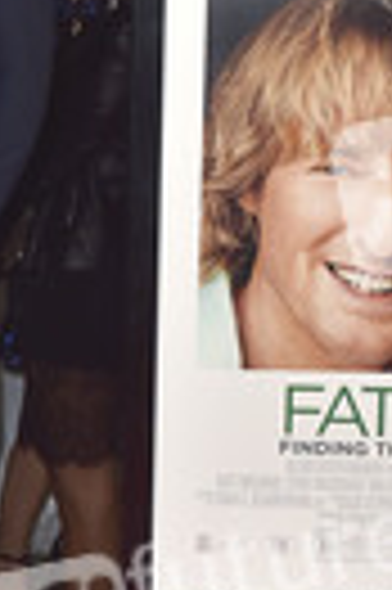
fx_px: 1900
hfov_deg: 11.3
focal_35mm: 116
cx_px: -205
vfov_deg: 17.6
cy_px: 396
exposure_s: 1/320
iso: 500
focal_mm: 38
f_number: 6.3
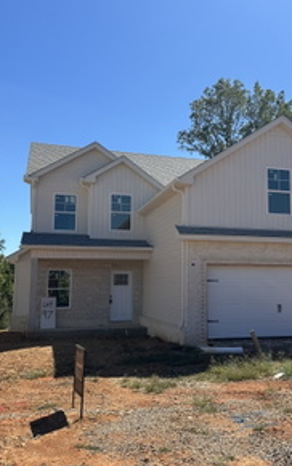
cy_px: 232
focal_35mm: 35
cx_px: 196
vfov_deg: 55.3
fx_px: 445
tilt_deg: +7.4
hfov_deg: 35.9
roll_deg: +0.0
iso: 80
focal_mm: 6.86
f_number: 1.78
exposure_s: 1/4348
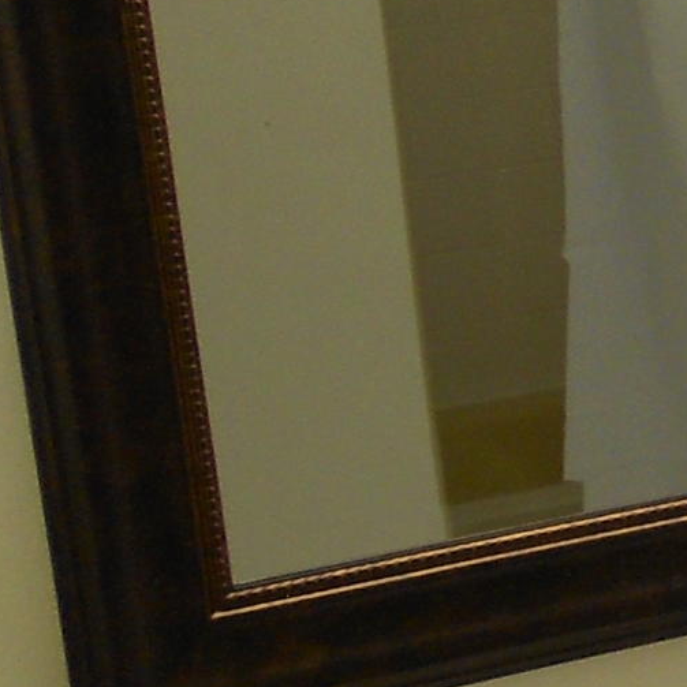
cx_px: 1866
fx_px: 3076
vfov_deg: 12.6
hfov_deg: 10.3
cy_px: 8
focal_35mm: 137
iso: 80
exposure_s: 1/30
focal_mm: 4.6
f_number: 3.2
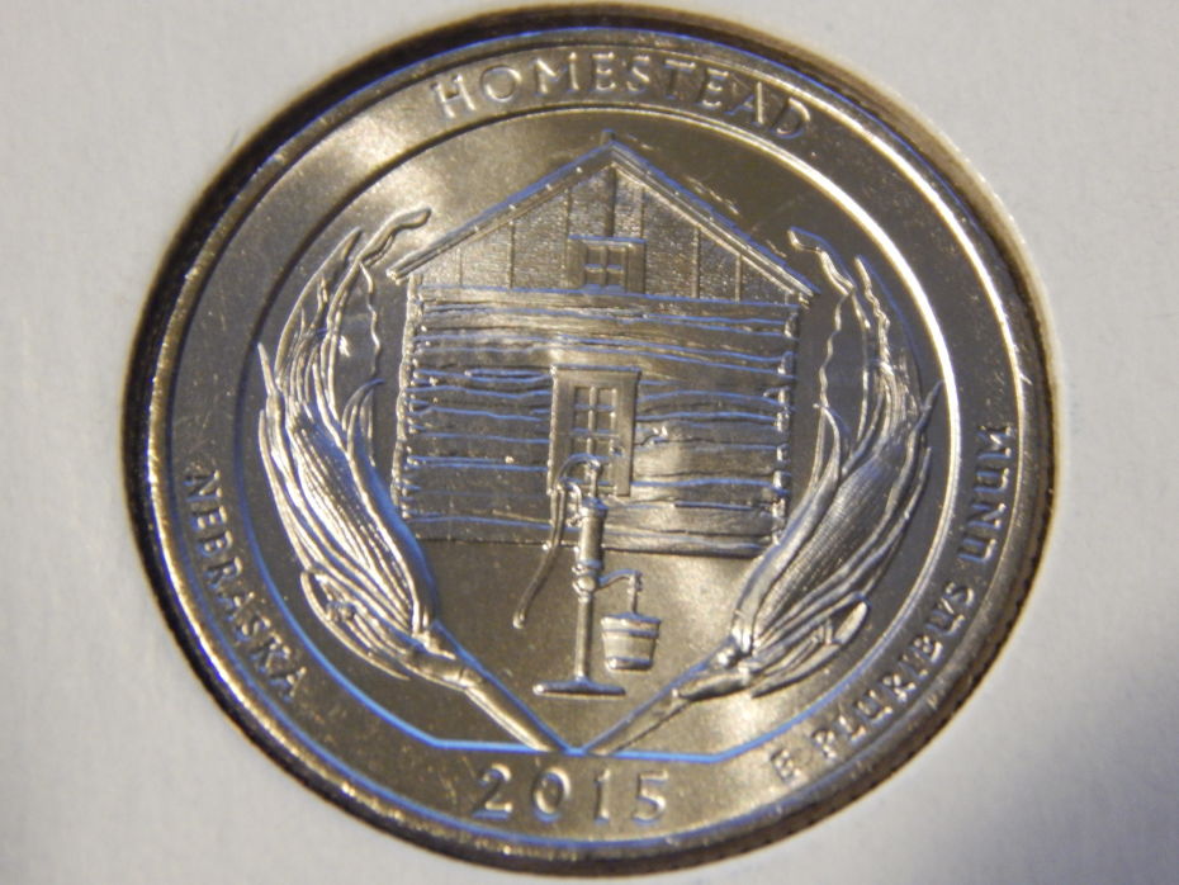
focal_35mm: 182
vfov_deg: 8.2
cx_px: 590
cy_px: 442
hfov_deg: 10.9
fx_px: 6200
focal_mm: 32.8
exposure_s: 1/15
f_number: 5.3
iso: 560
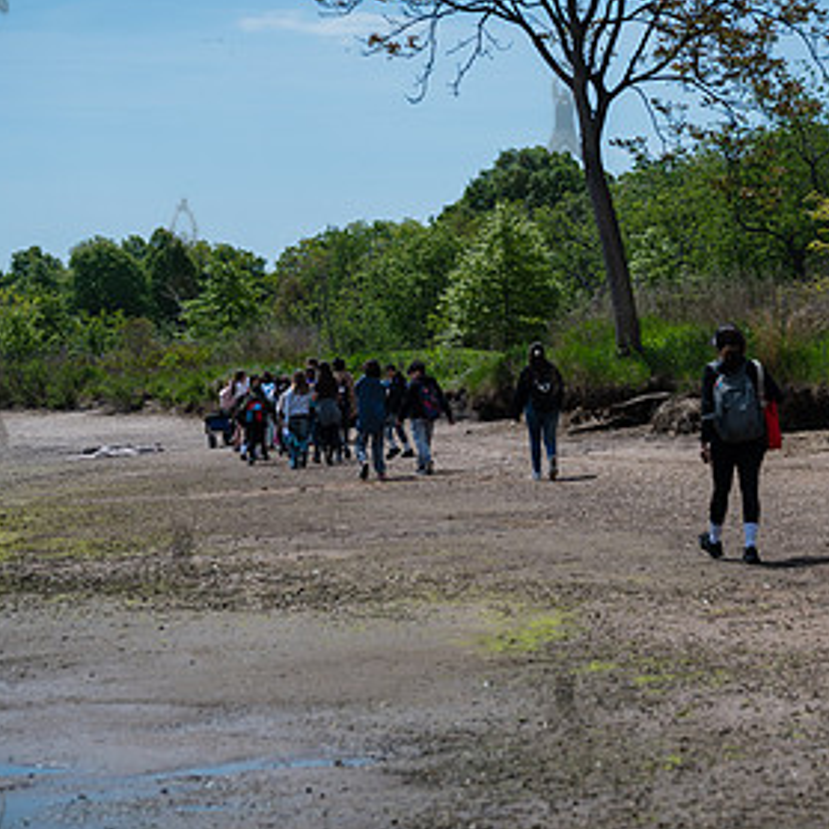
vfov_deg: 16.4
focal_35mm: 106
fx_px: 2872
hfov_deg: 16.4
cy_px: 392
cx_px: 562
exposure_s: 1/1600
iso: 80
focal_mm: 60
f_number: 4
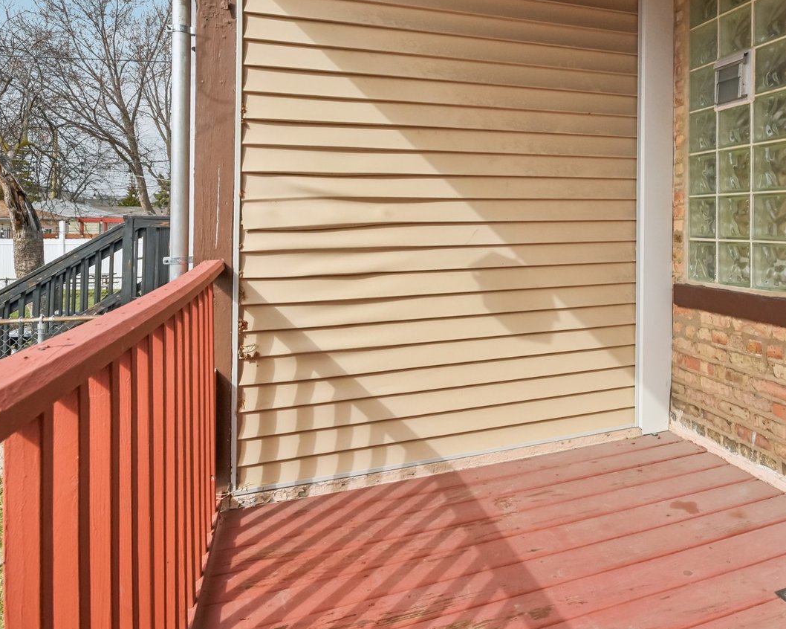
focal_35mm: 24
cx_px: 519
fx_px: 552
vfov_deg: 58.5
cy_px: 233
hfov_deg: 69.1
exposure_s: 1/1250
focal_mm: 11
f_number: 8
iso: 500
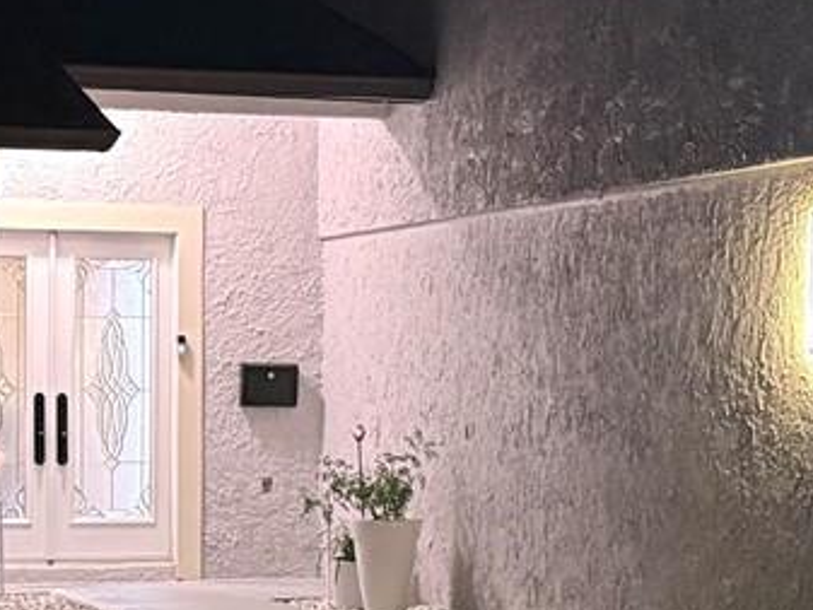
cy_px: 489
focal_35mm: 114
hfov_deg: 17.2
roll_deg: -0.4
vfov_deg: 12.9
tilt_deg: -1.6
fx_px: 2678
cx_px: 294
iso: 1000
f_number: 1.78
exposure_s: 1/40
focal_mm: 6.76
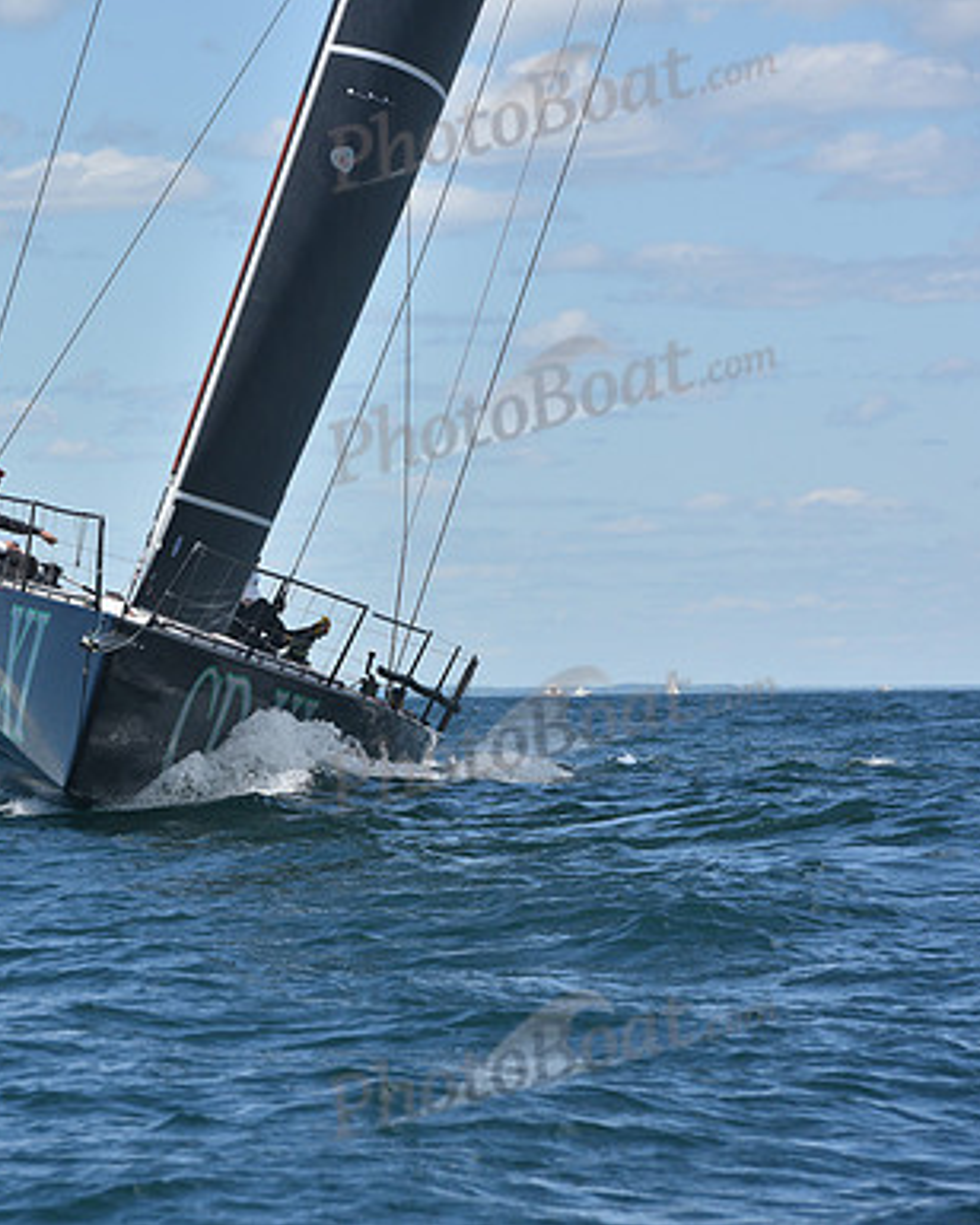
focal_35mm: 283
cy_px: 612
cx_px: 165
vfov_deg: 6.8
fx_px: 10260
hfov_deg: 5.5
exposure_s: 1/800
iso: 250
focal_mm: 200
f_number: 10
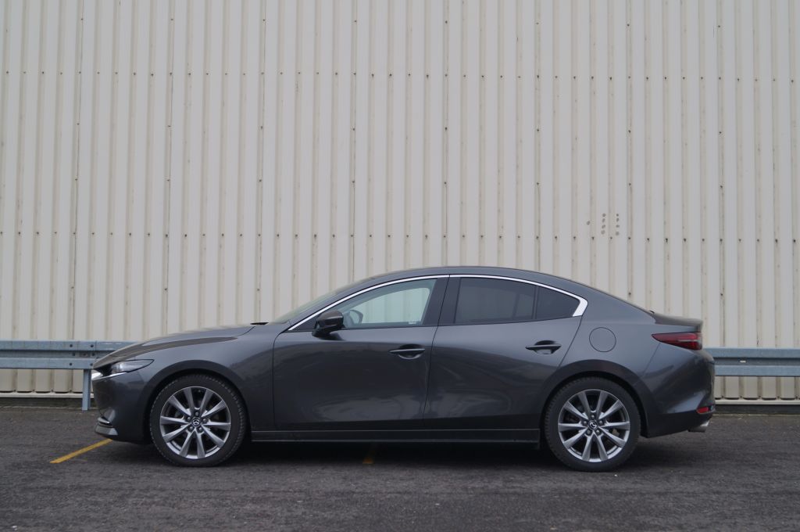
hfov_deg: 46.5
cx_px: 400
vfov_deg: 31.8
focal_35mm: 42
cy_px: 266
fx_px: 932
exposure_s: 1/125
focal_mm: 28
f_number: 6.3
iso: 100
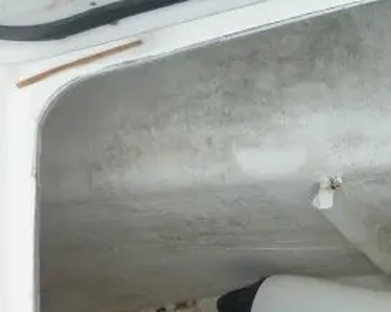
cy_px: 291
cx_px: 468
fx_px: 786
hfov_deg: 25.2
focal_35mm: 68
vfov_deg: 21.8
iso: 160
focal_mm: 4.3
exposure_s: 1/500
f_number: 4
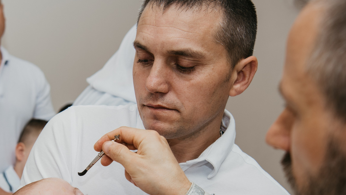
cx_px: 73
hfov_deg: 30.7
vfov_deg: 17.6
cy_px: 192
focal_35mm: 67
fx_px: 615
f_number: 4
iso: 125
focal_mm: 36
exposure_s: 1/160
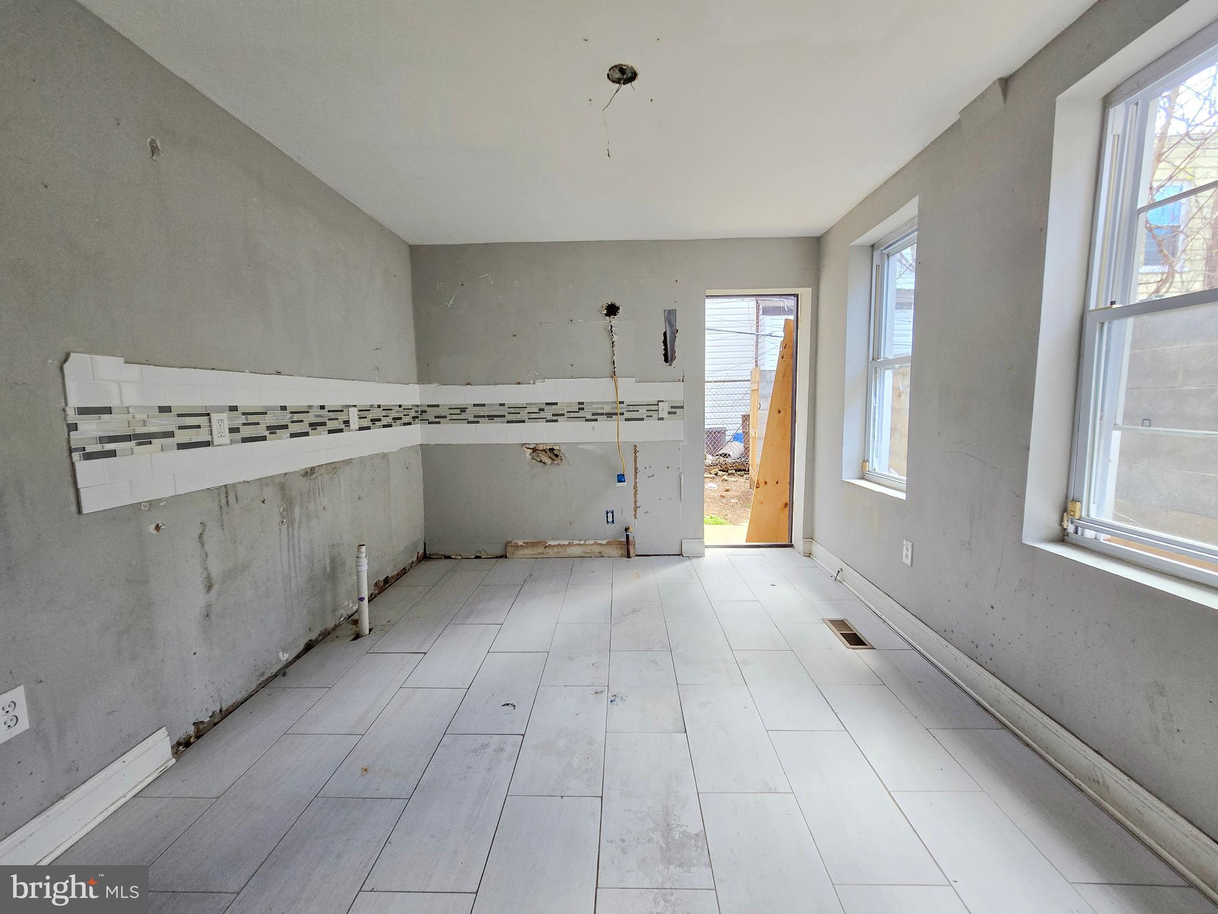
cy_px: 457
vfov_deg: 89.9
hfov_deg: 106.2
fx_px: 457
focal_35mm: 13
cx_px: 609
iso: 80
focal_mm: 2.2
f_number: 2.2
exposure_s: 1/60
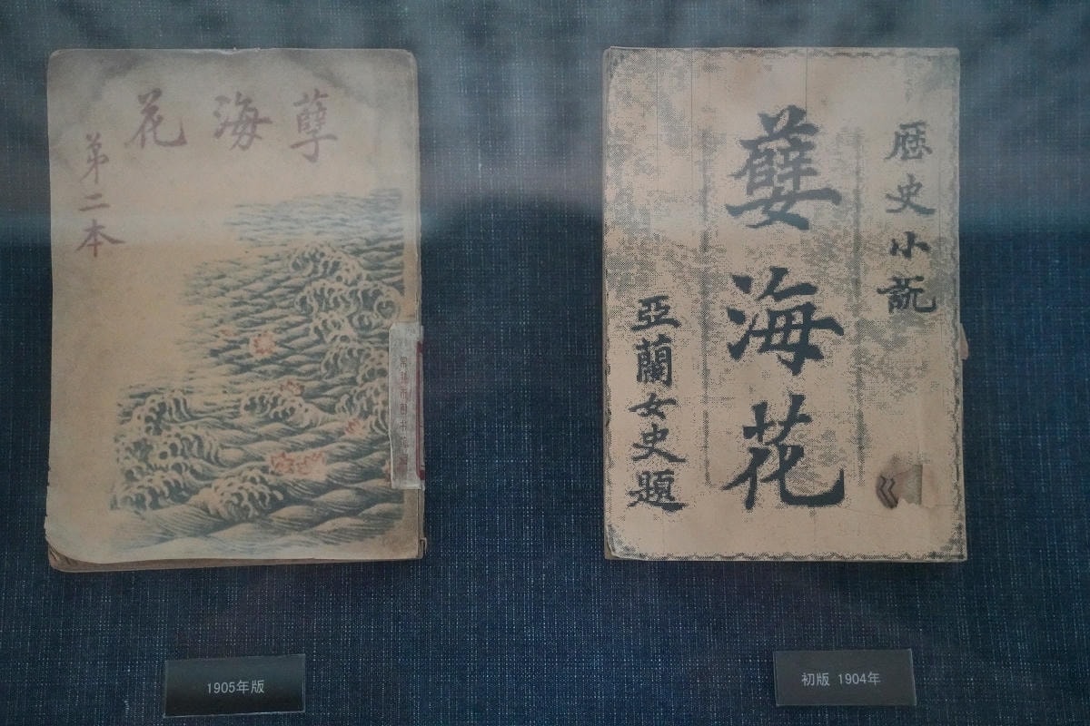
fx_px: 1544
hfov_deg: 38.9
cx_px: 545
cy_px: 363
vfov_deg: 26.5
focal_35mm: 51
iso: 12800
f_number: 2.8
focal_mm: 51
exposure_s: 1/100
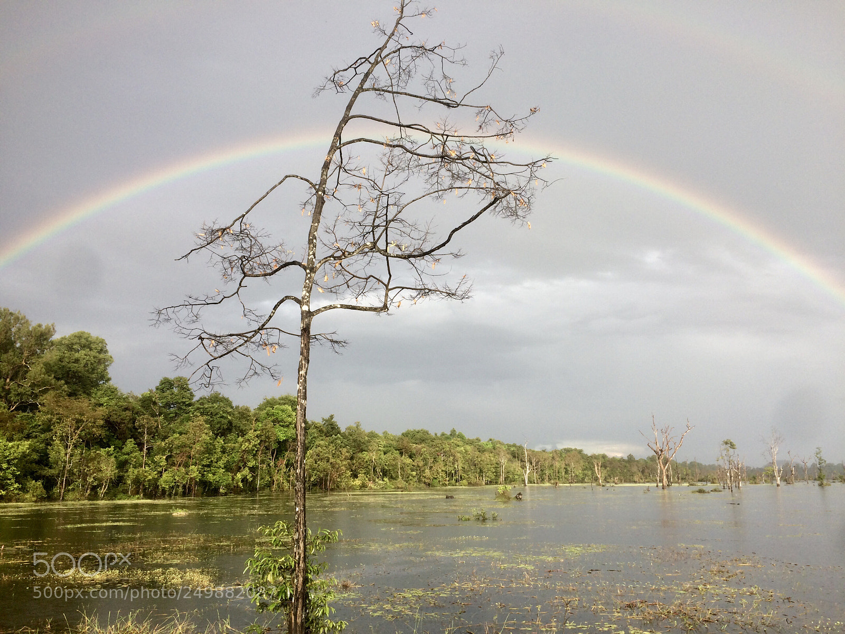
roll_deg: -0.6
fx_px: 708
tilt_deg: +11.6
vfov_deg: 48.2
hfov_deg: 61.7
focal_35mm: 29
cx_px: 422
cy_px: 317
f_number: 2.2
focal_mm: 4.15
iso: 32
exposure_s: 1/279
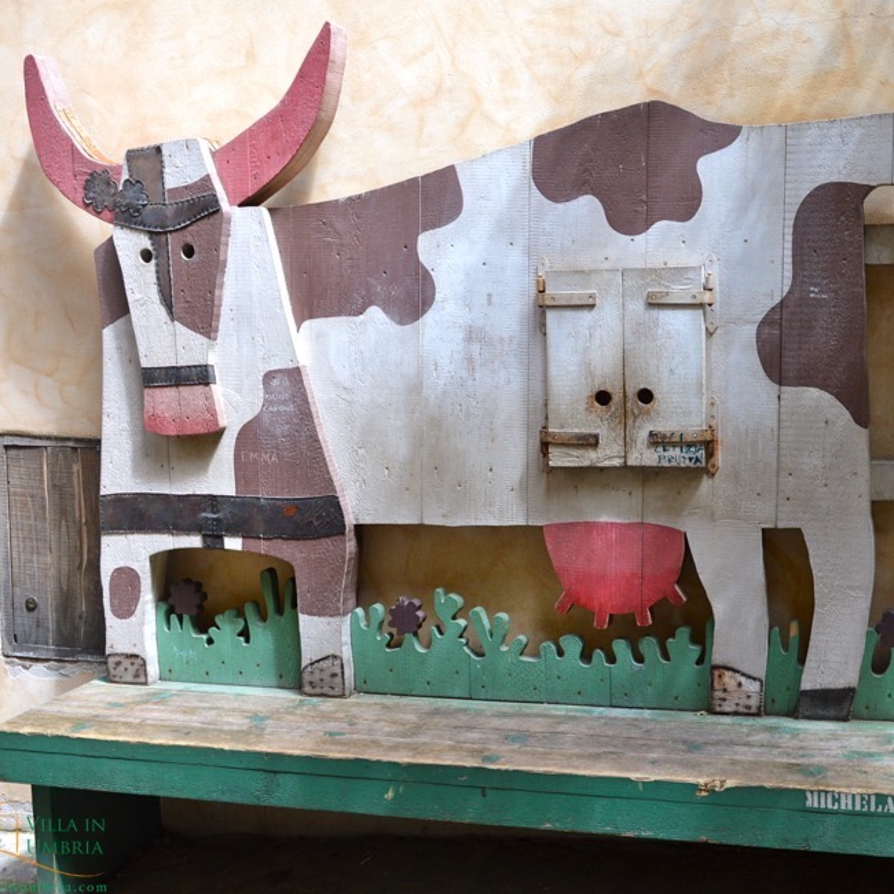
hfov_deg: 35.7
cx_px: 605
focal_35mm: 47
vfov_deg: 36.1
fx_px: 1373
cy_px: 448
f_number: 5
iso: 200
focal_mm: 24
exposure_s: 1/100
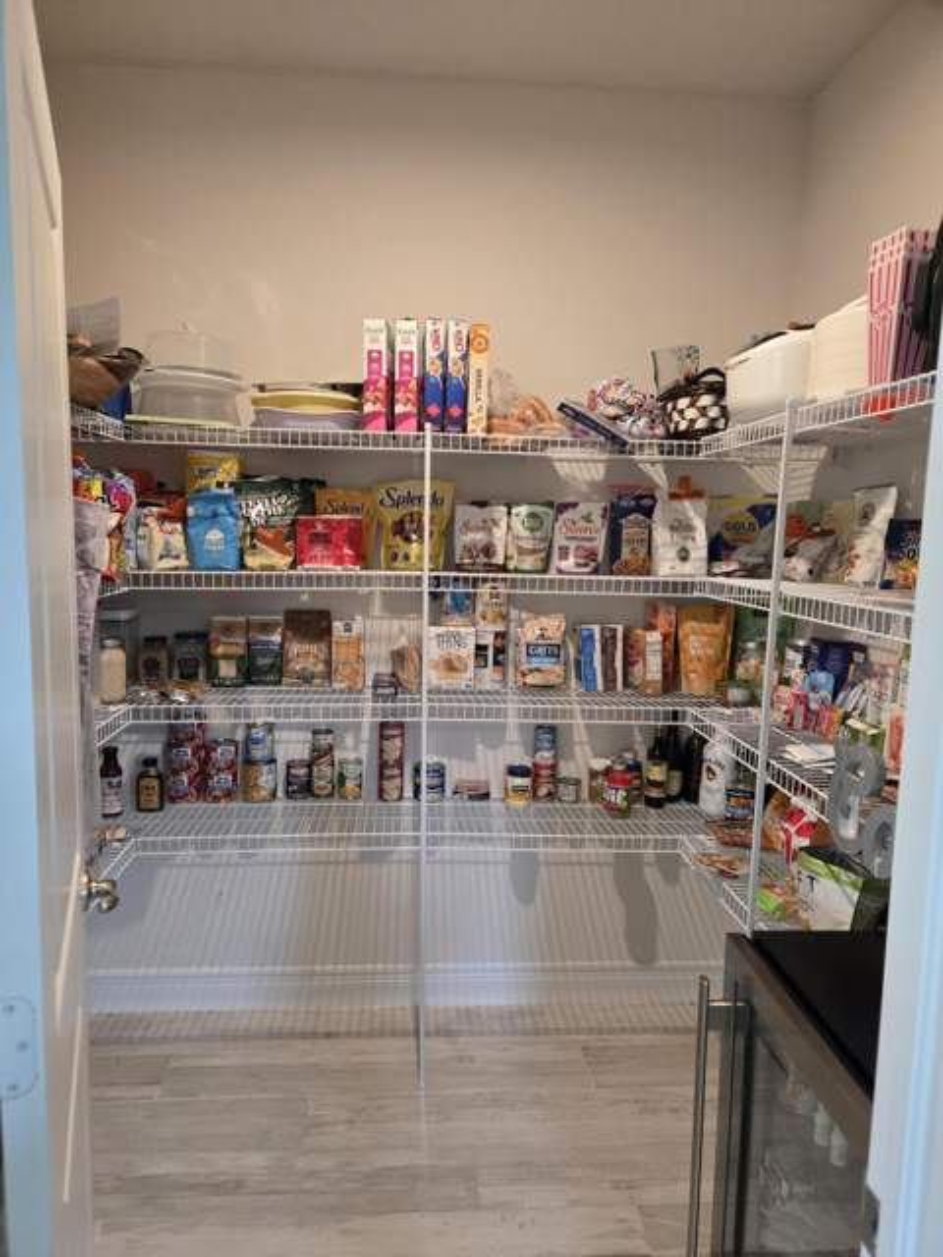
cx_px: 472
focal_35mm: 23
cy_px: 628
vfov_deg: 73.9
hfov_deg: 58.9
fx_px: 835
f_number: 1.8
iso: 640
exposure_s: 1/120
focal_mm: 5.4
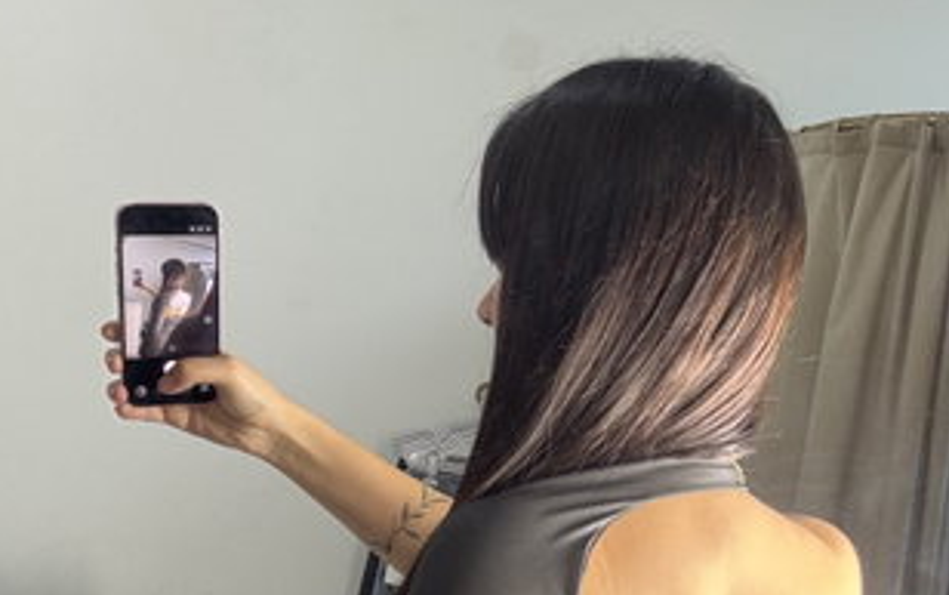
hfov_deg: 36.7
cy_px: 584
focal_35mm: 55
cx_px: 582
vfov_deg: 22.7
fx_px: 1424
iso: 50
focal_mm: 2.69
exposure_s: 1/50
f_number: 1.9
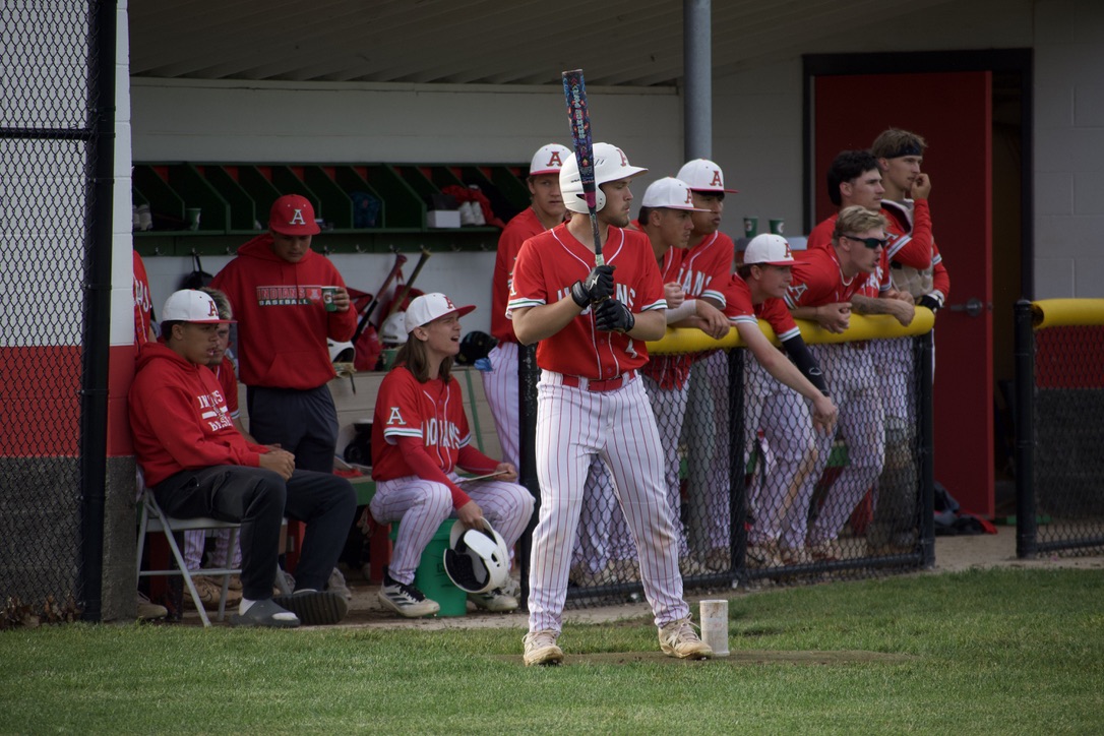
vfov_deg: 4.7
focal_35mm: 292
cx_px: 552
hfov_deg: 7.0
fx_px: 8969
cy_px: 368
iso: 500
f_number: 5.3
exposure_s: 1/1000
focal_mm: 195
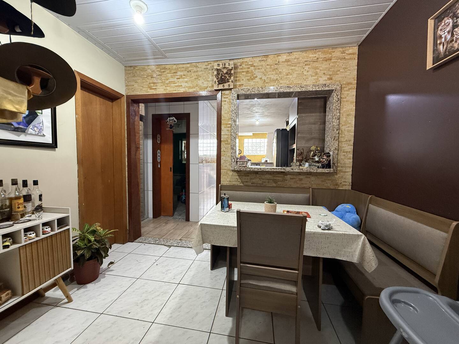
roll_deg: -1.2
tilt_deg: -3.0
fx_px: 186
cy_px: 172
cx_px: 230
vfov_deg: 85.7
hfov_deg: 102.1
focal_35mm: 14
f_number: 2.2
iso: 400
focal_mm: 2.22
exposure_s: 1/60
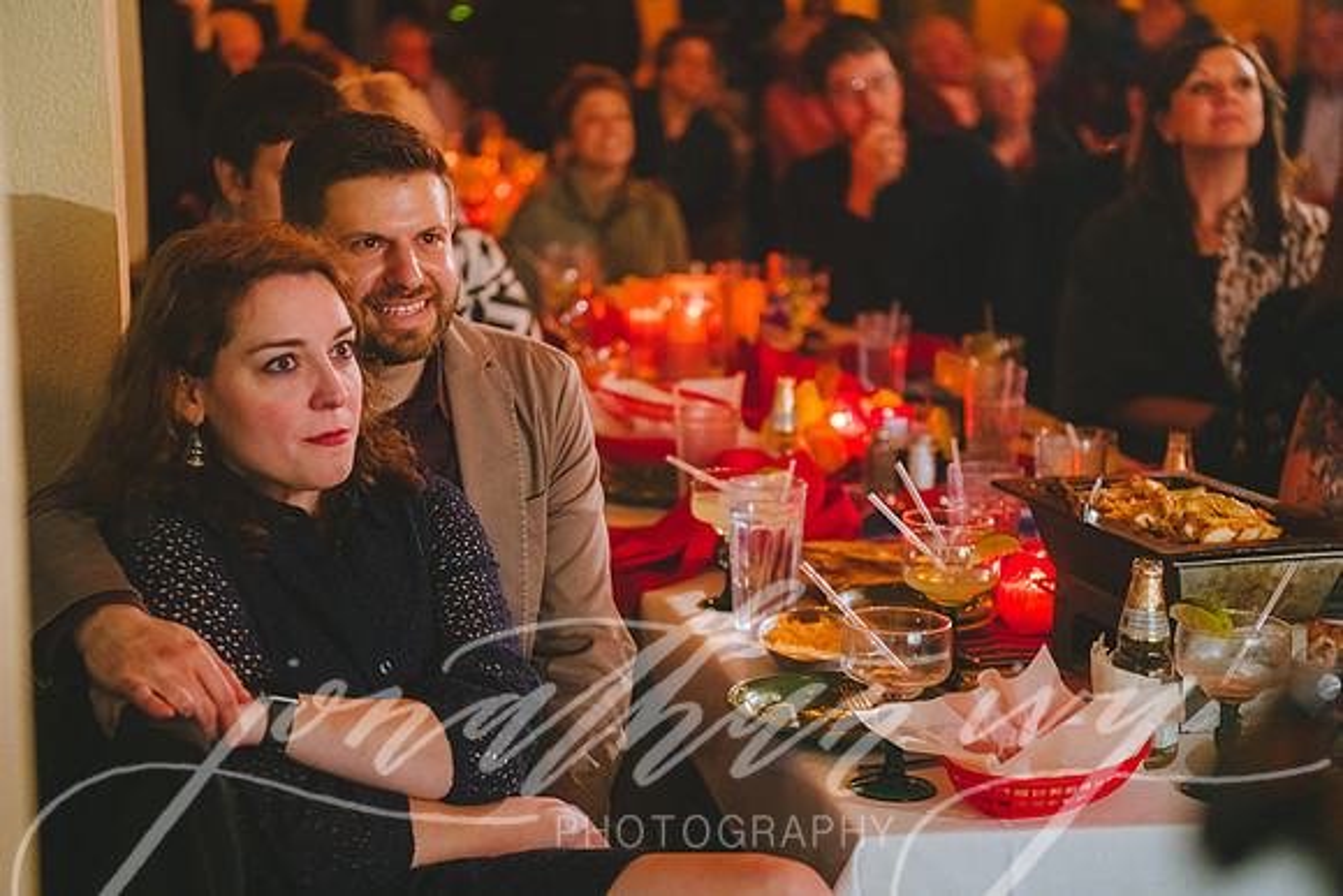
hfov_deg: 28.8
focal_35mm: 70
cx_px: 672
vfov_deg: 19.5
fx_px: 2612
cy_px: 448
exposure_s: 1/80
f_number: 2.8
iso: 2500
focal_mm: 70
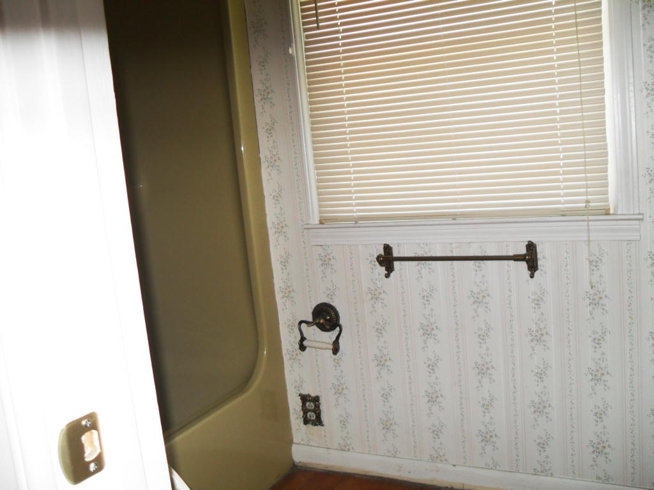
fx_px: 661
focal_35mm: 35
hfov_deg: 52.6
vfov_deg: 40.7
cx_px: 327
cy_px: 245
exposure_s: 1/45
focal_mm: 6.2
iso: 200
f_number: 2.8
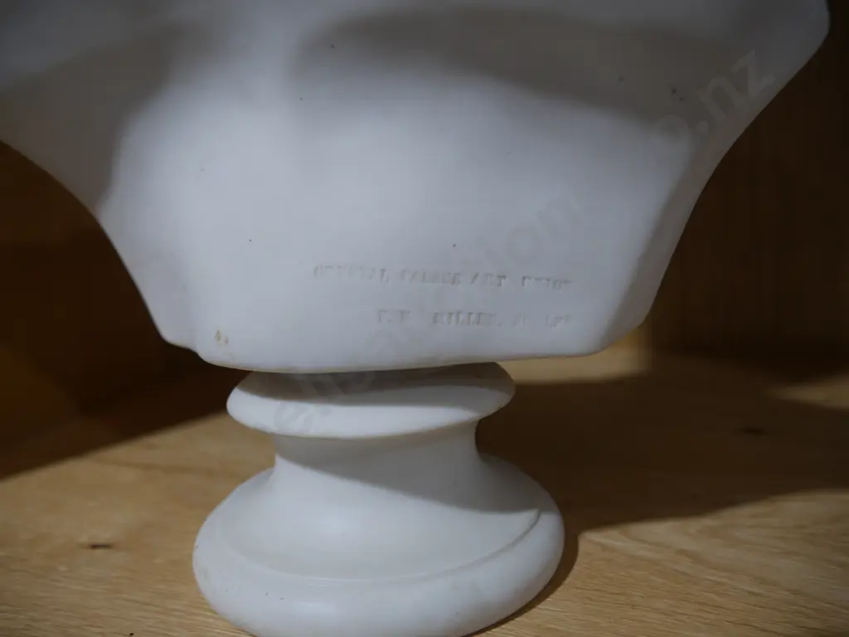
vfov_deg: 49.7
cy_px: 318
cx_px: 424
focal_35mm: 28
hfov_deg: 63.4
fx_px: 687
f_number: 3.5
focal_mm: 14
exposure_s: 1/60
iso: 200
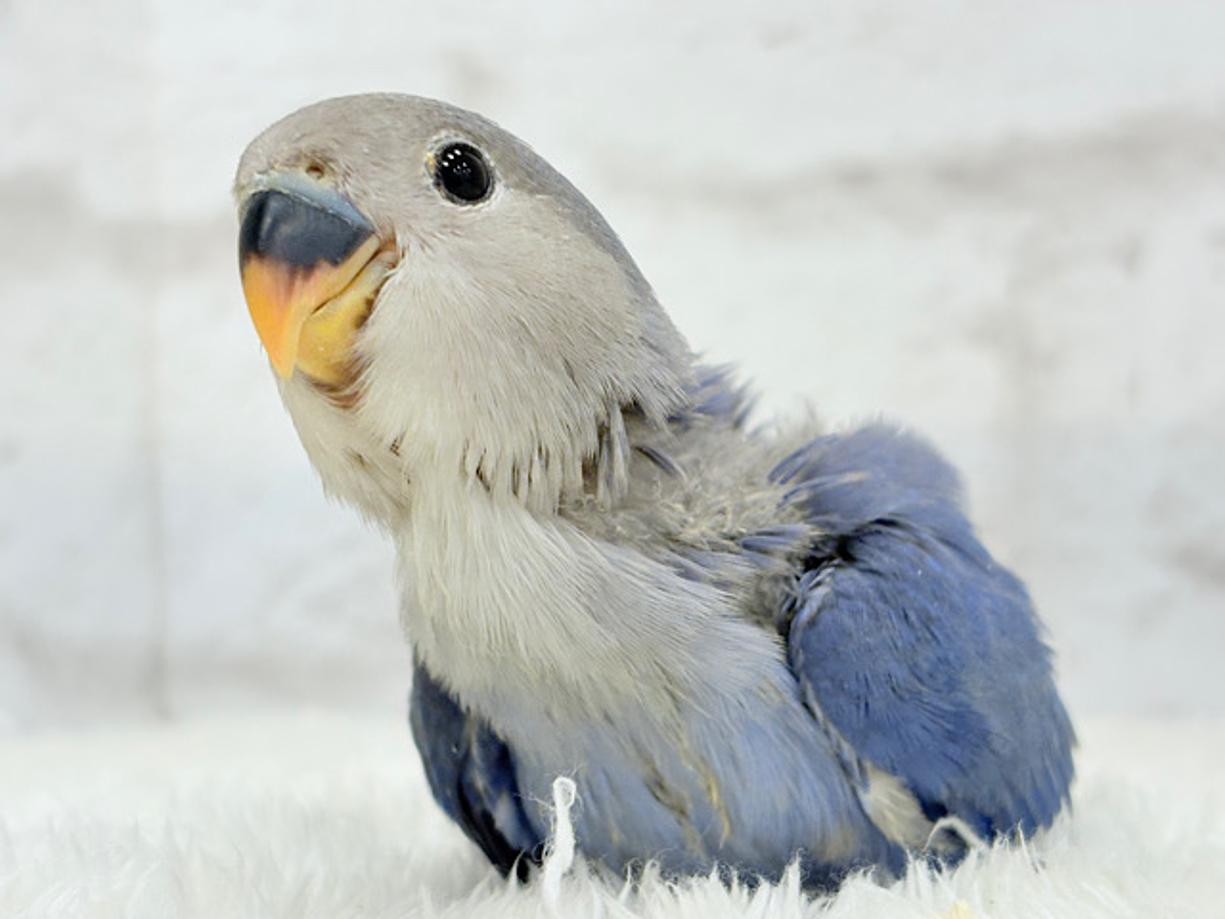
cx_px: 612
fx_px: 1840
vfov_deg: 28.0
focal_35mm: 52
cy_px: 460
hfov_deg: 36.8
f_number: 1.6
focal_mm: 5.96
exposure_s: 1/100
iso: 80
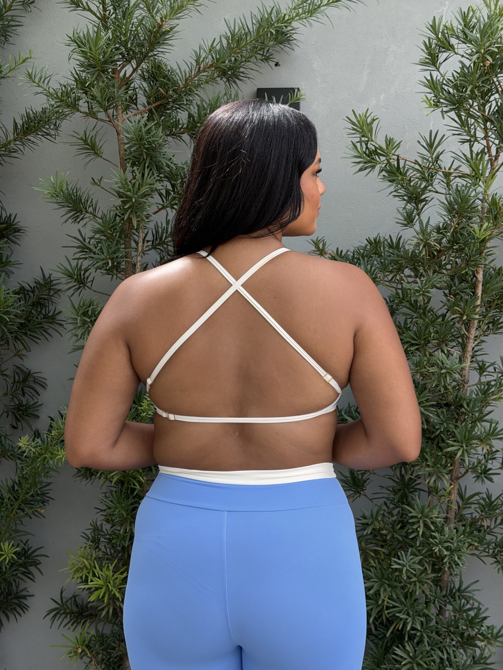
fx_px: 930
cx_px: 252
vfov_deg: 39.7
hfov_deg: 30.3
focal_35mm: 48
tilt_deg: -1.8
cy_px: 335
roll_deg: -2.4
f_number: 1.78
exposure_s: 1/855
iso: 64
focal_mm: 6.76
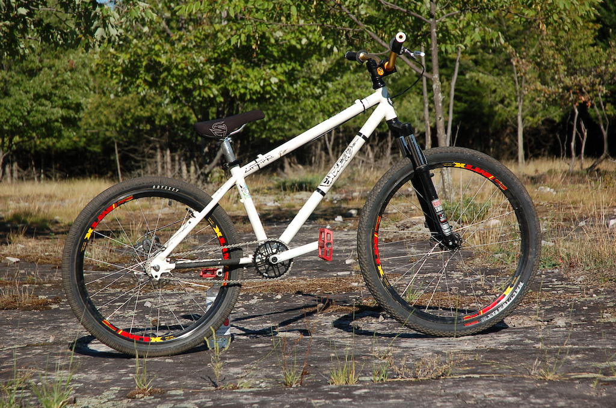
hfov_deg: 19.5
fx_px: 1794
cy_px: 204
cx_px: 308
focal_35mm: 105
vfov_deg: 13.0
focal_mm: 70
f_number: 6.3
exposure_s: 1/640
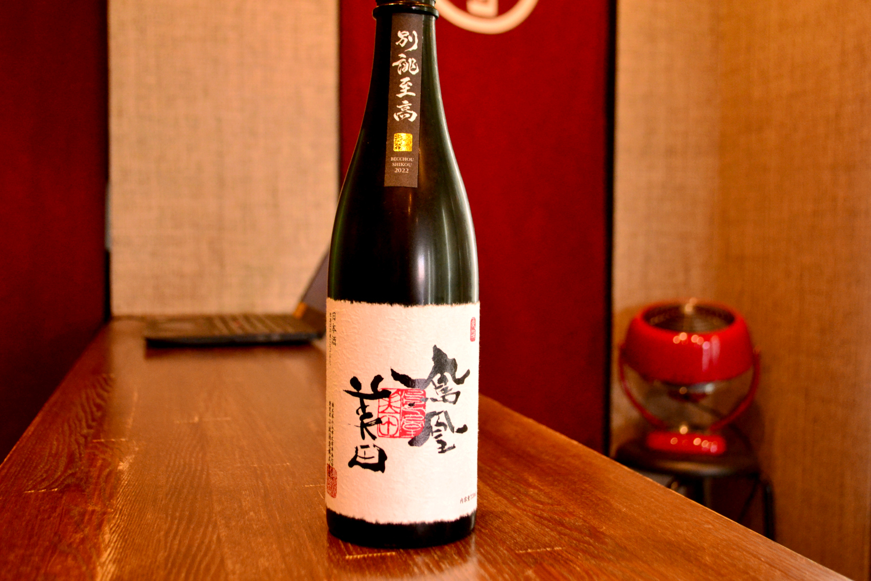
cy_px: 290
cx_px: 436
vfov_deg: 34.2
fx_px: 944
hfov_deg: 49.6
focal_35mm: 39
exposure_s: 1/60
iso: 1600
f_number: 4.2
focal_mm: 26
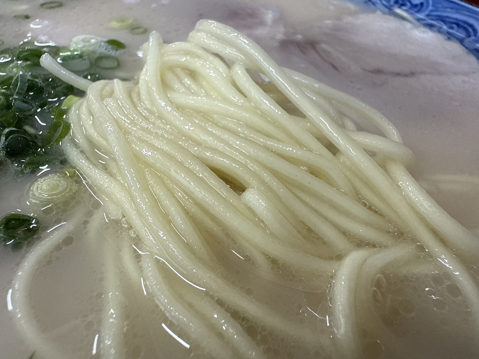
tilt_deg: -43.9
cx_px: 240
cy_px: 180
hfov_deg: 69.4
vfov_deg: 54.9
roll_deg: -4.3
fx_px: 346
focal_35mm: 25
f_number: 2.2
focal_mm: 2.22
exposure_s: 1/120
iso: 160
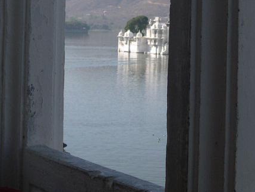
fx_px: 914
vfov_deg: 11.8
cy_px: -2
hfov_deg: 15.9
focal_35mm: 124
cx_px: 129
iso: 100
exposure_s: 1/171
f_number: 8.8
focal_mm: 11.1
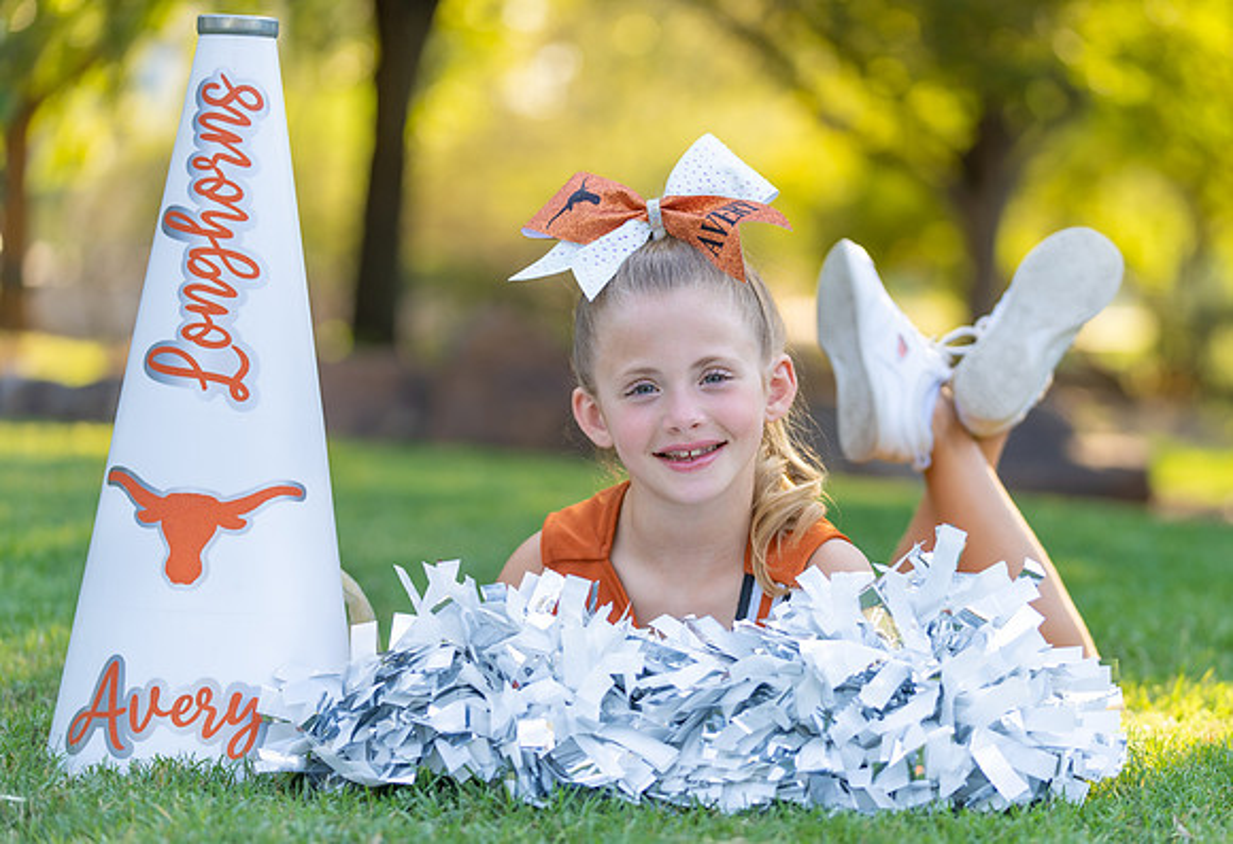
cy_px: 455
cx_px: 683
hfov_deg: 17.1
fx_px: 4100
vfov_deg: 11.8
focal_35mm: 119
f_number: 2.8
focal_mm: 106
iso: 200
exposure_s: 1/320
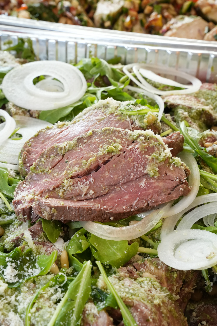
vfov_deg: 41.6
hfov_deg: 28.4
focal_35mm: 47
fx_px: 428
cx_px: 108
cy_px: 163
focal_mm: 47.4
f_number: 14
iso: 3200
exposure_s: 1/60
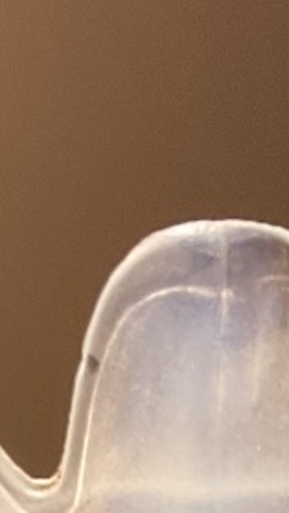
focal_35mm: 136
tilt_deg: -11.0
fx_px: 1852
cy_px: 826
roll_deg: +0.4
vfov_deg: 14.5
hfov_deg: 8.9
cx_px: 107
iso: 250
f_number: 1.8
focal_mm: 3
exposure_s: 1/33
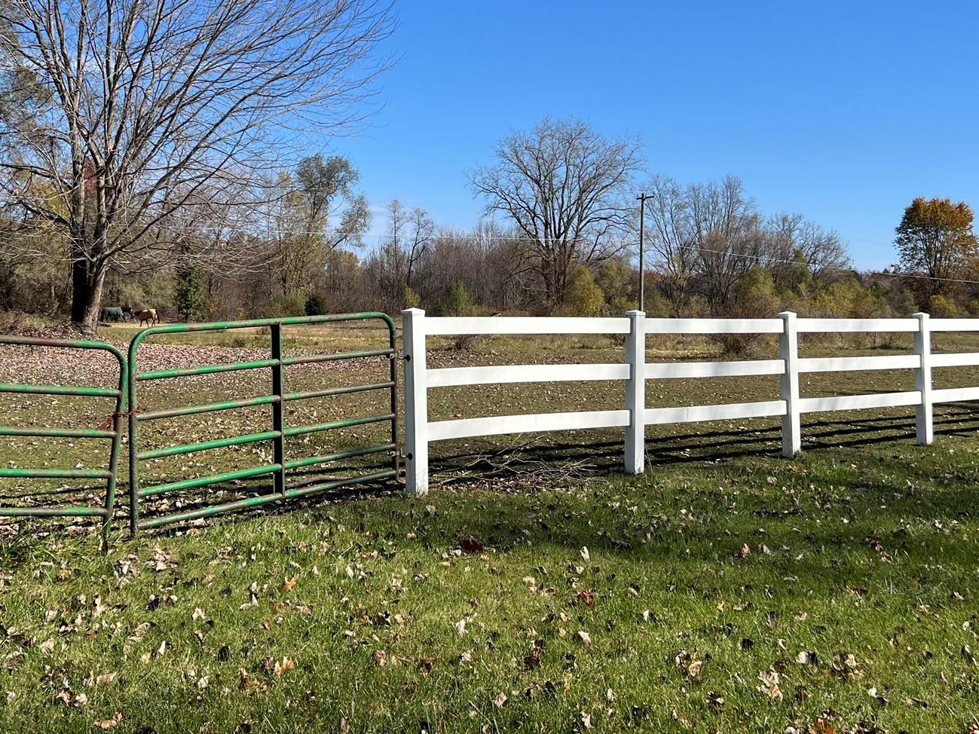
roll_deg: -1.0
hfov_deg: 45.6
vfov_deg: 34.9
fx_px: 1159
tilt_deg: +1.1
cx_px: 419
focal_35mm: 41
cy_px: 268
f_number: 1.5
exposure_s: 1/3704
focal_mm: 5.7
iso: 50
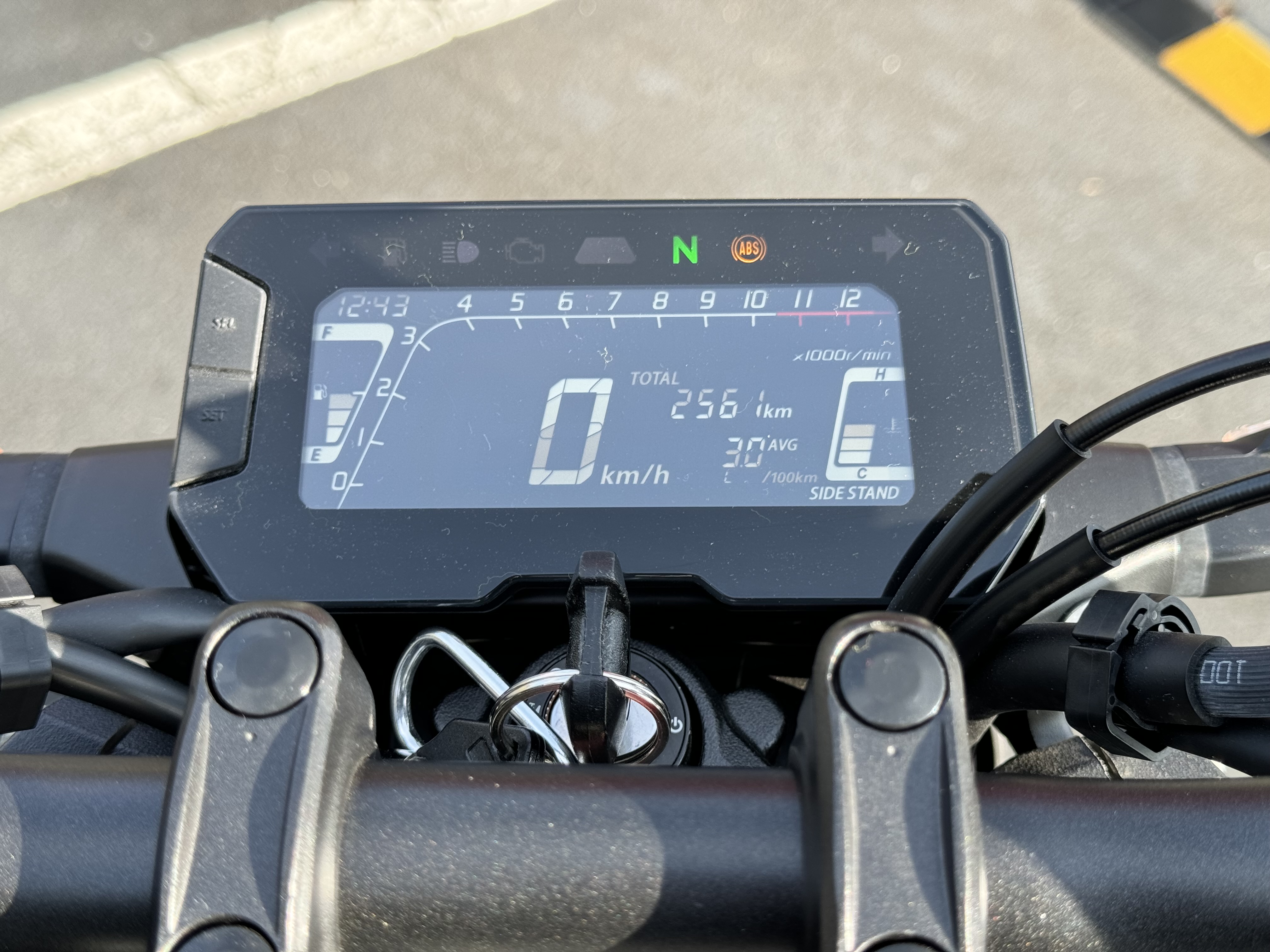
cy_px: 476
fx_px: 1761
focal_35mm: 48
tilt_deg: -43.8
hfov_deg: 39.7
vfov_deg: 30.3
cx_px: 635
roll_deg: -29.8
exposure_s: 1/481
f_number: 1.78
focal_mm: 6.76
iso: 64
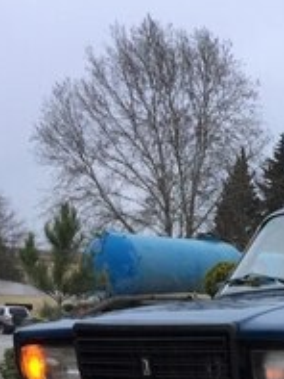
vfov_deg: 24.2
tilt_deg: -7.1
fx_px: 798
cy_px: 454
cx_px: 317
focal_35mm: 73
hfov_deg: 19.3
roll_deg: +0.1
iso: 40
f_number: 2.2
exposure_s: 1/100
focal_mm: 4.15
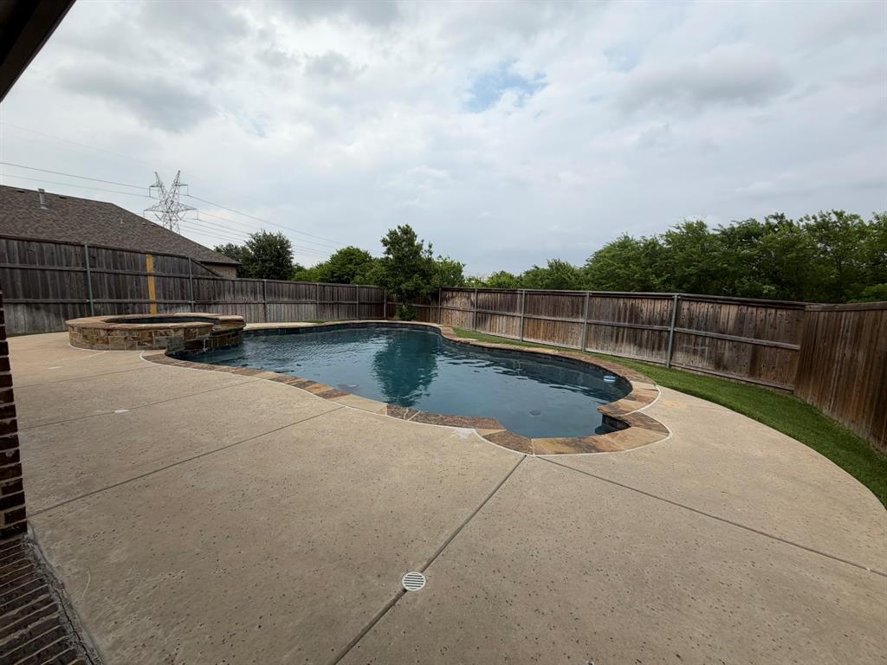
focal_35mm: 14
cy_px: 332
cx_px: 444
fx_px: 359
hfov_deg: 102.1
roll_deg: -1.3
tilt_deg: -6.4
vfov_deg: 85.7
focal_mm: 2.22
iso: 20
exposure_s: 1/770
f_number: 2.2
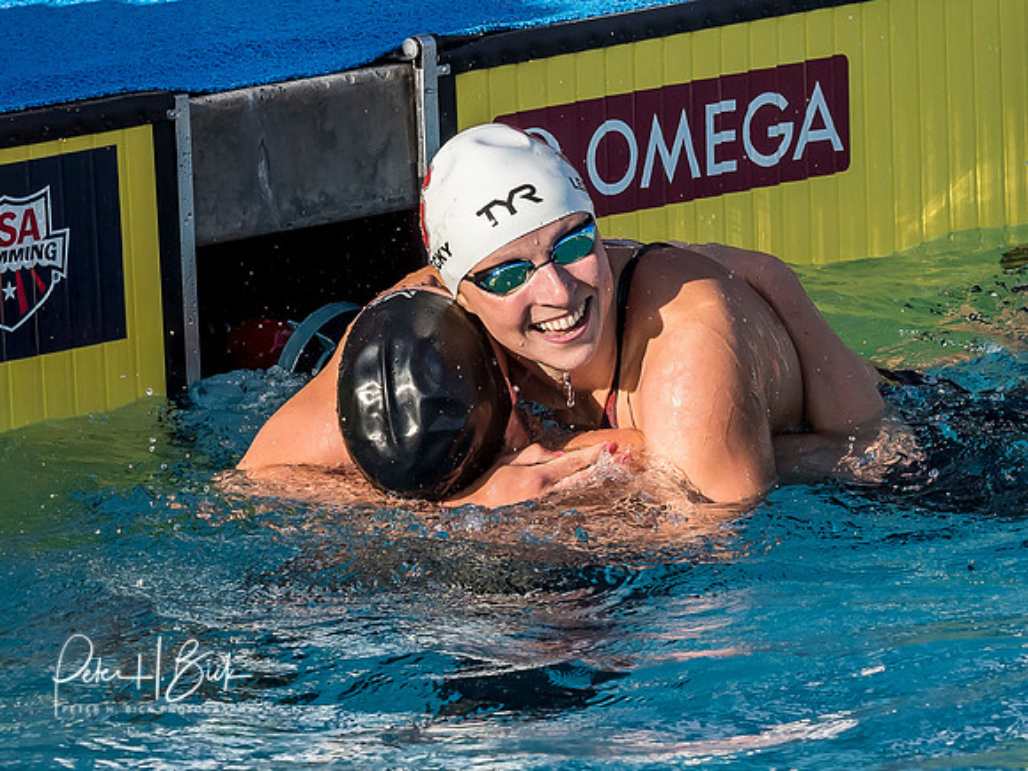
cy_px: 170
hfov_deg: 5.2
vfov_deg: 3.9
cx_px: 519
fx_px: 11336
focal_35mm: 382
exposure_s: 1/1250
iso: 400
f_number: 5.6
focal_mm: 82
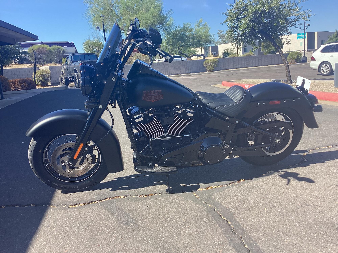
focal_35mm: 31
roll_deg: +3.8
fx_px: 303
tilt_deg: -11.3
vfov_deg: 45.4
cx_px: 169
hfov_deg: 58.4
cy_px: 126
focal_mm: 3.3
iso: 25
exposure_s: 1/440
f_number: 2.4
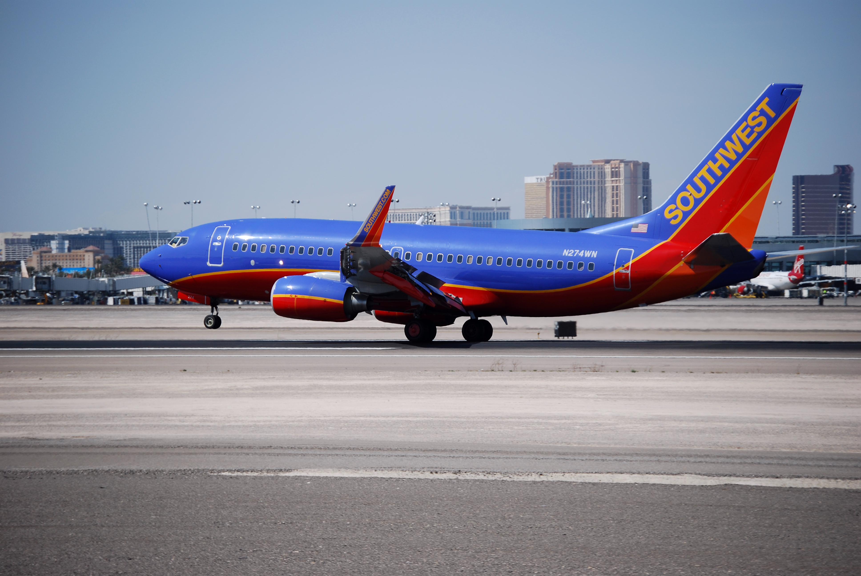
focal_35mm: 188
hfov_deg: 11.0
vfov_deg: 7.3
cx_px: 430
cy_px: 288
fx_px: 4490
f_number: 5
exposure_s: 1/1000
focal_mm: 125
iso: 100
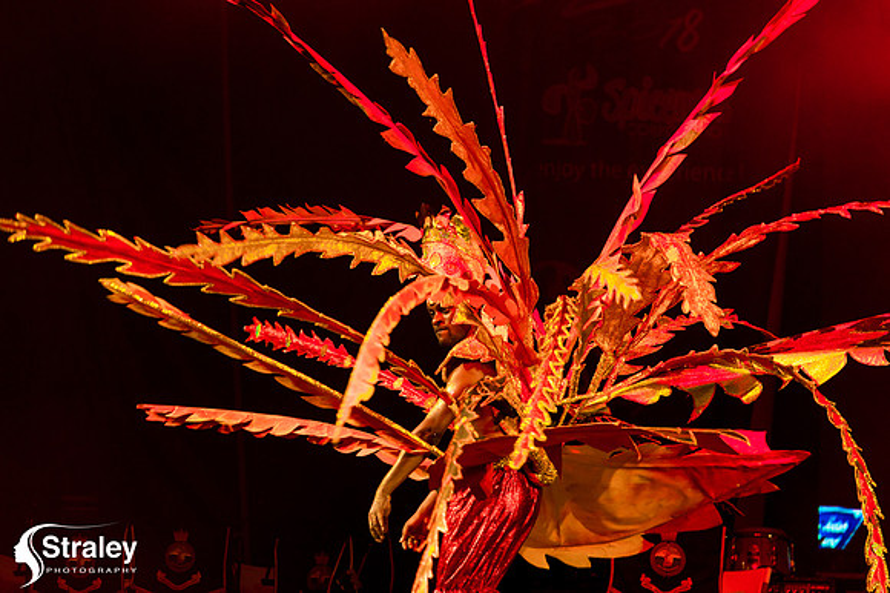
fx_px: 3335
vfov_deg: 10.1
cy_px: 296
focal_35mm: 135
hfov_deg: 15.2
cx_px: 445
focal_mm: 135
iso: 2500
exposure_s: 1/320
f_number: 5.6
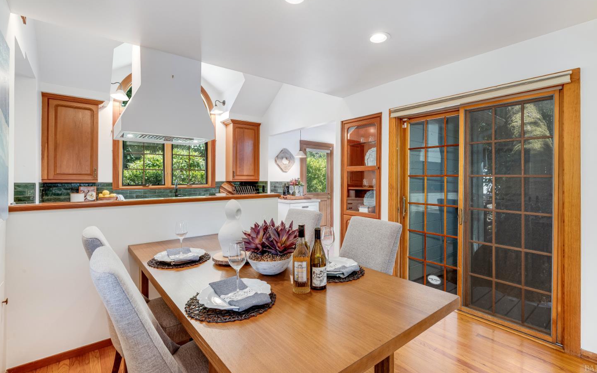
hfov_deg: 94.3
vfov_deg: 67.9
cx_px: 307
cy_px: 176
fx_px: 277
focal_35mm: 17
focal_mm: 16
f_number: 11
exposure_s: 1/125
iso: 400
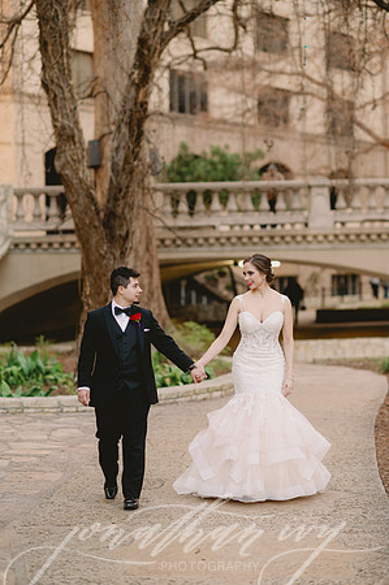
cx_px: 194
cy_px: 292
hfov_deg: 16.0
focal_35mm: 85
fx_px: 1381
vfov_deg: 23.9
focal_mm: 85
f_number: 2.2
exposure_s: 1/400
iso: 500
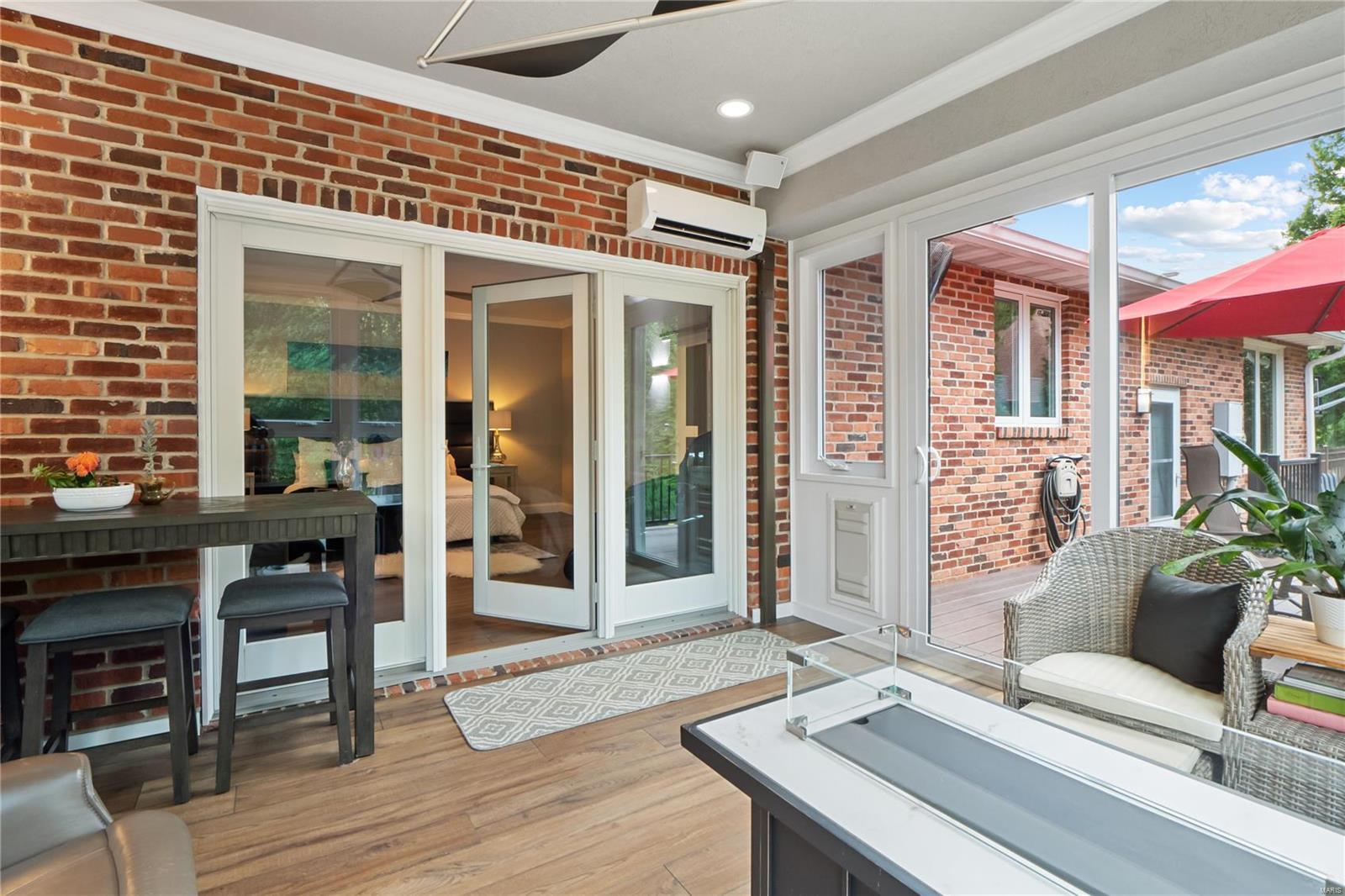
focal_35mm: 18
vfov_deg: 67.4
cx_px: 672
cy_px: 448
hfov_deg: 90.0
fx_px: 672
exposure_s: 1/5
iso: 400
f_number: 10
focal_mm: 9
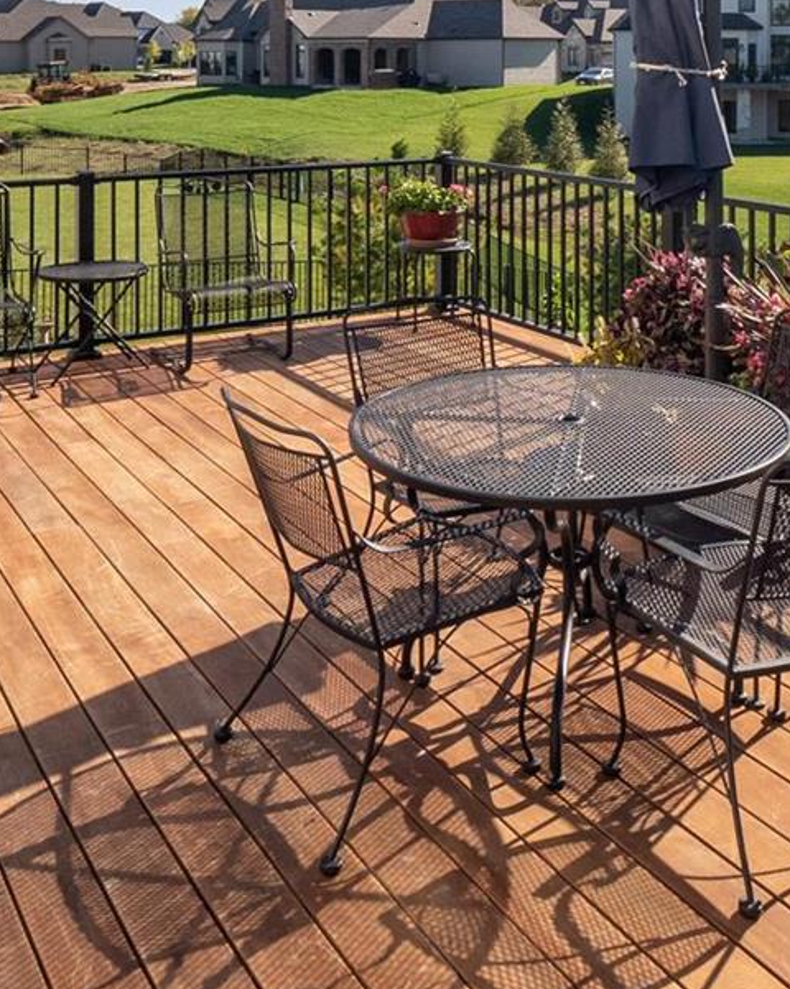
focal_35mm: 40
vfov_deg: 42.8
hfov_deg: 36.9
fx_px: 1170
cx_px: 520
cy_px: 140
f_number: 11
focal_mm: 8
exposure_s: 1/200
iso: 400
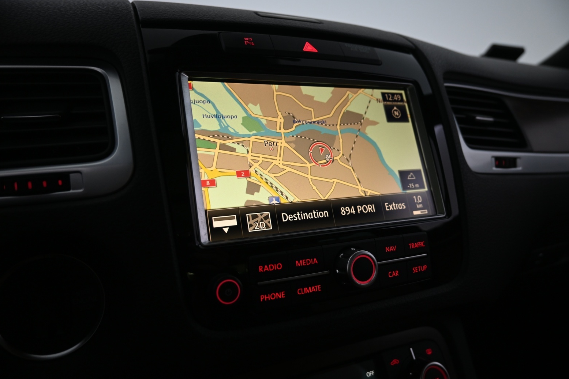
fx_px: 395
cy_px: 196
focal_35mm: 25
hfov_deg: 71.5
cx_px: 295
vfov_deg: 51.3
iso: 250
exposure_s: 1/25
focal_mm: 16
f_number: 3.5
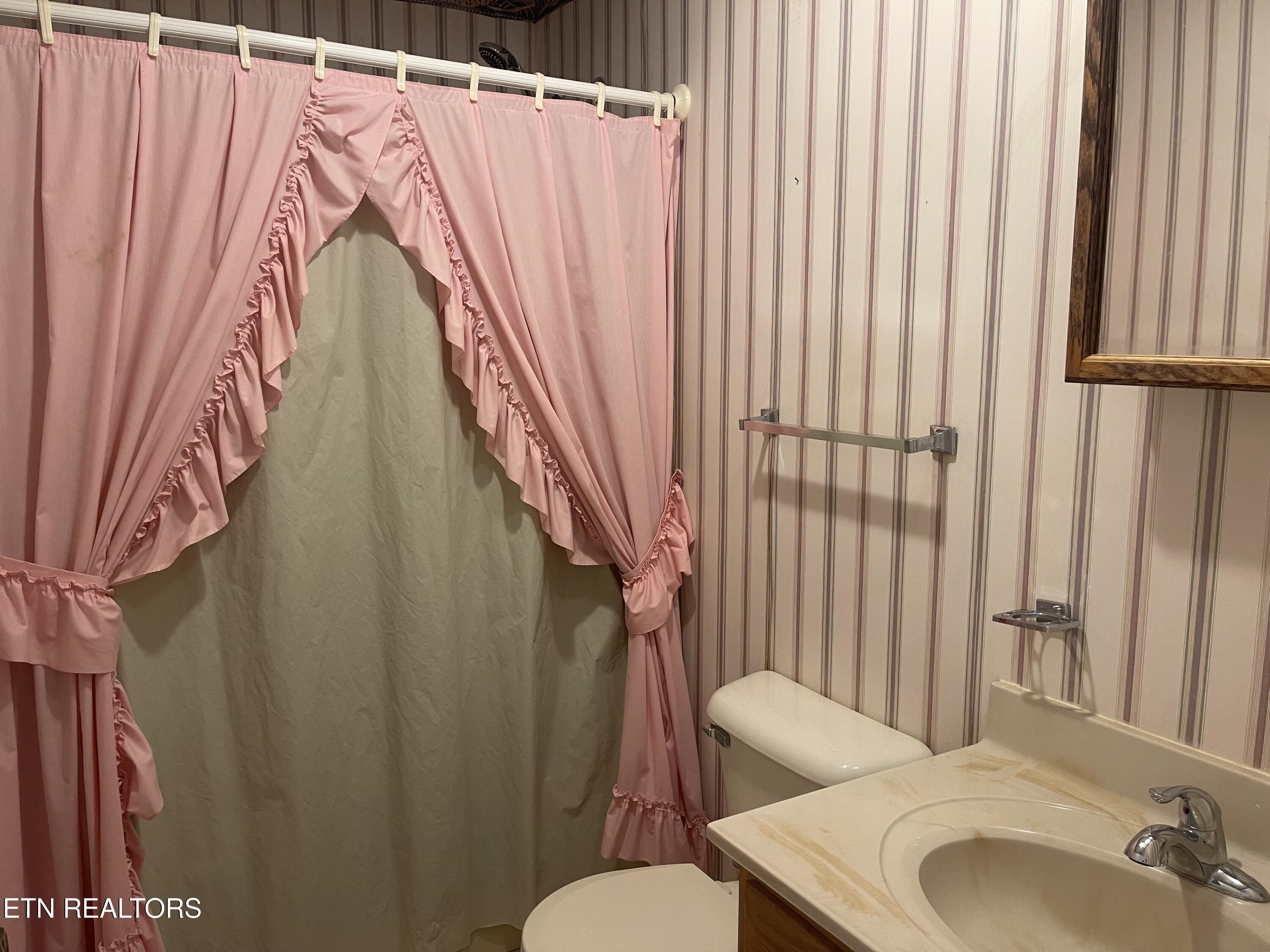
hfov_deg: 69.4
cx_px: 635
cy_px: 476
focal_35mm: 25
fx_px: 917
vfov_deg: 54.9
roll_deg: +0.4
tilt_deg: -8.2
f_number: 1.6
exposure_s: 1/60
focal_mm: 5.1
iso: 125
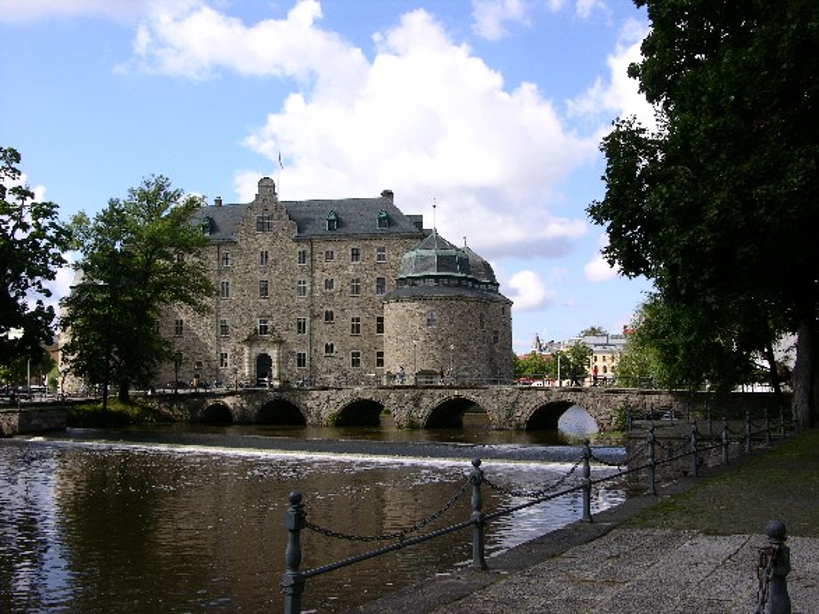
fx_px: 828
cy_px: 307
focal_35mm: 35
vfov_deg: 40.7
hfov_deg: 52.6
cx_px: 410
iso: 50
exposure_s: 1/112
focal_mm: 8.9
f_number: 8
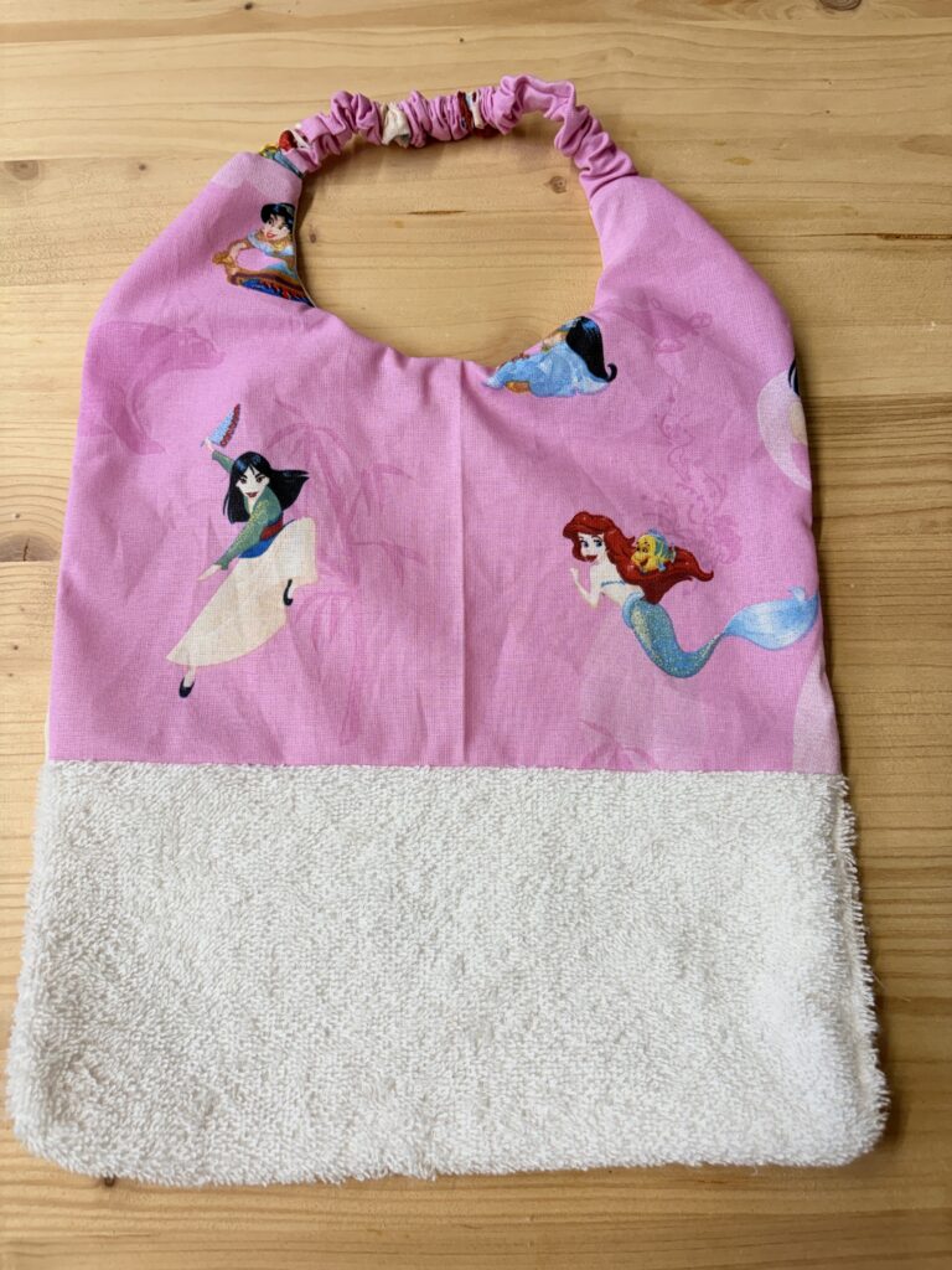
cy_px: 635
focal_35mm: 26
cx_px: 476
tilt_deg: -77.3
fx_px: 953
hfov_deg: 53.1
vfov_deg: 67.3
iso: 40
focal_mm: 5.96
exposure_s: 1/100
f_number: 1.6
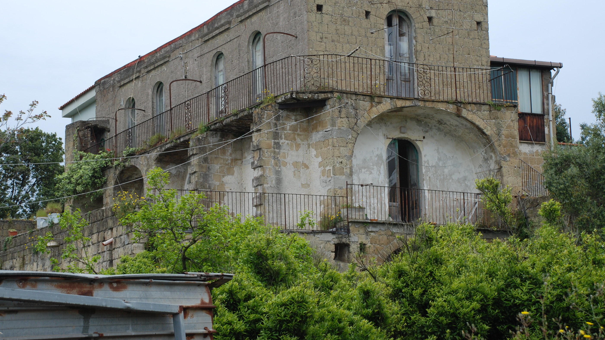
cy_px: 134
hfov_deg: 25.0
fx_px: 1364
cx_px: 293
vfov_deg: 14.2
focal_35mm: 85
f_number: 8
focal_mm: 52
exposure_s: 1/250
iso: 250
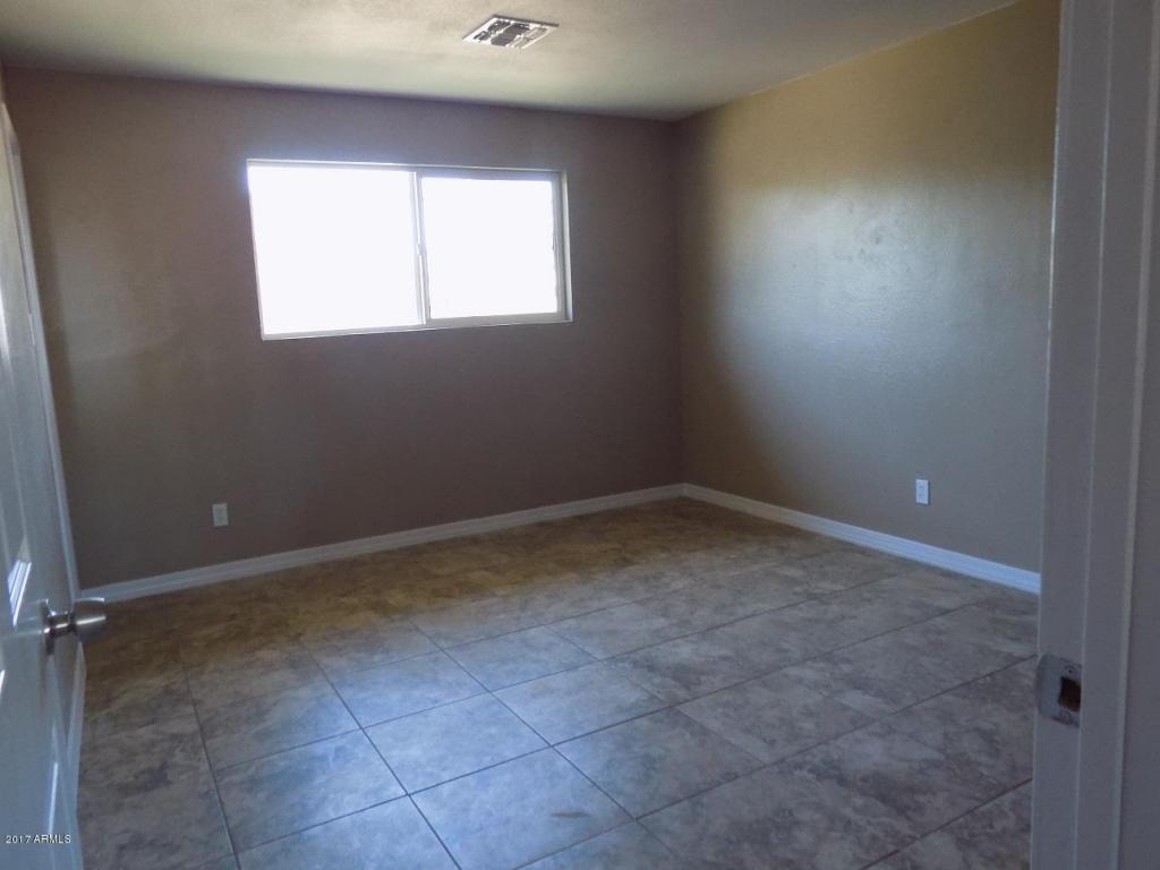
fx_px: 804
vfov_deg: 56.8
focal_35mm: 24
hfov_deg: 71.6
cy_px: 435
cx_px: 580
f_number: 3.1
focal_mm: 4.3
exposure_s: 1/30
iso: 280
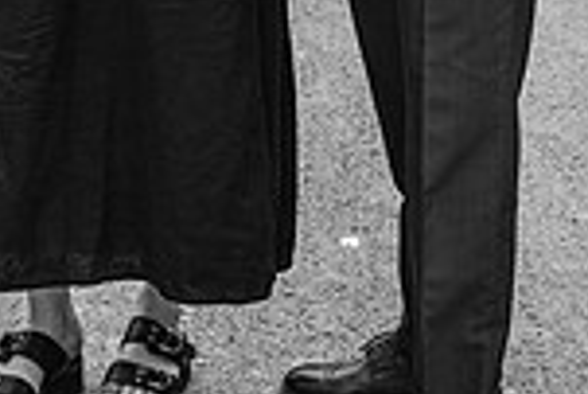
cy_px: -273
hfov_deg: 13.9
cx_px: -156
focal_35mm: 142
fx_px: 2322
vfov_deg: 9.3
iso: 100
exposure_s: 1/500
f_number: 3.5
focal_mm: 37
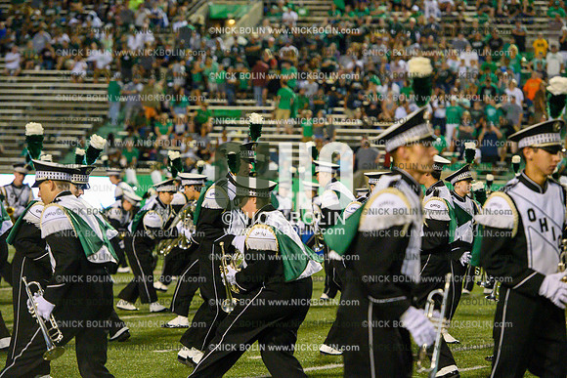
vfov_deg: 8.9
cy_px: 189
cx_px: 284
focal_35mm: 155
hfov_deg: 13.2
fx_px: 2442
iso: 10000
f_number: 4
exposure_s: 1/1600
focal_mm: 155
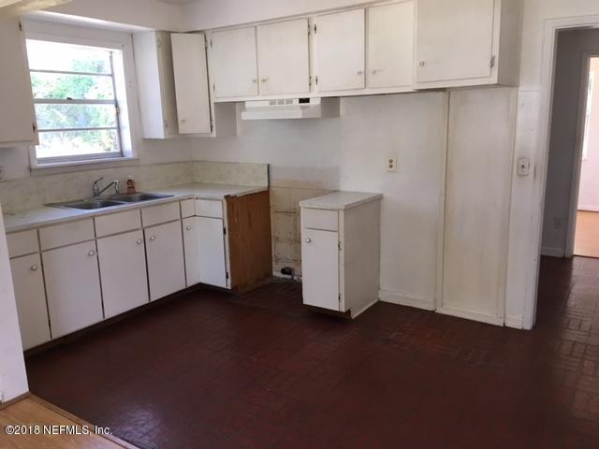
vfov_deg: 48.2
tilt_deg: -12.3
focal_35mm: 29
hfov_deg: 61.7
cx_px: 300
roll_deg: +1.0
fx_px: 502
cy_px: 224
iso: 40
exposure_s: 1/30
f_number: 2.2
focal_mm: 4.15
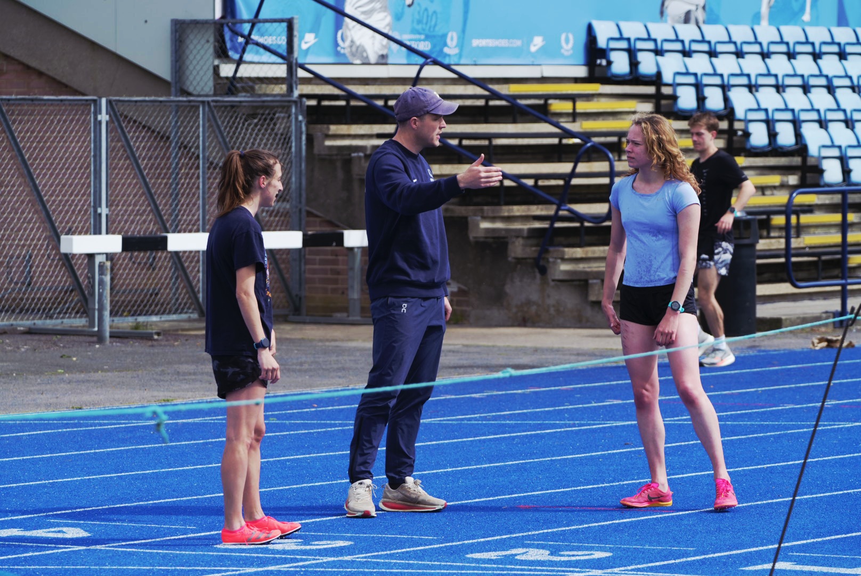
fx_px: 4930
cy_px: 288
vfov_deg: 6.7
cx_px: 430
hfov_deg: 10.0
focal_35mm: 206
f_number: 8
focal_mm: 206
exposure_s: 1/833
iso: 400
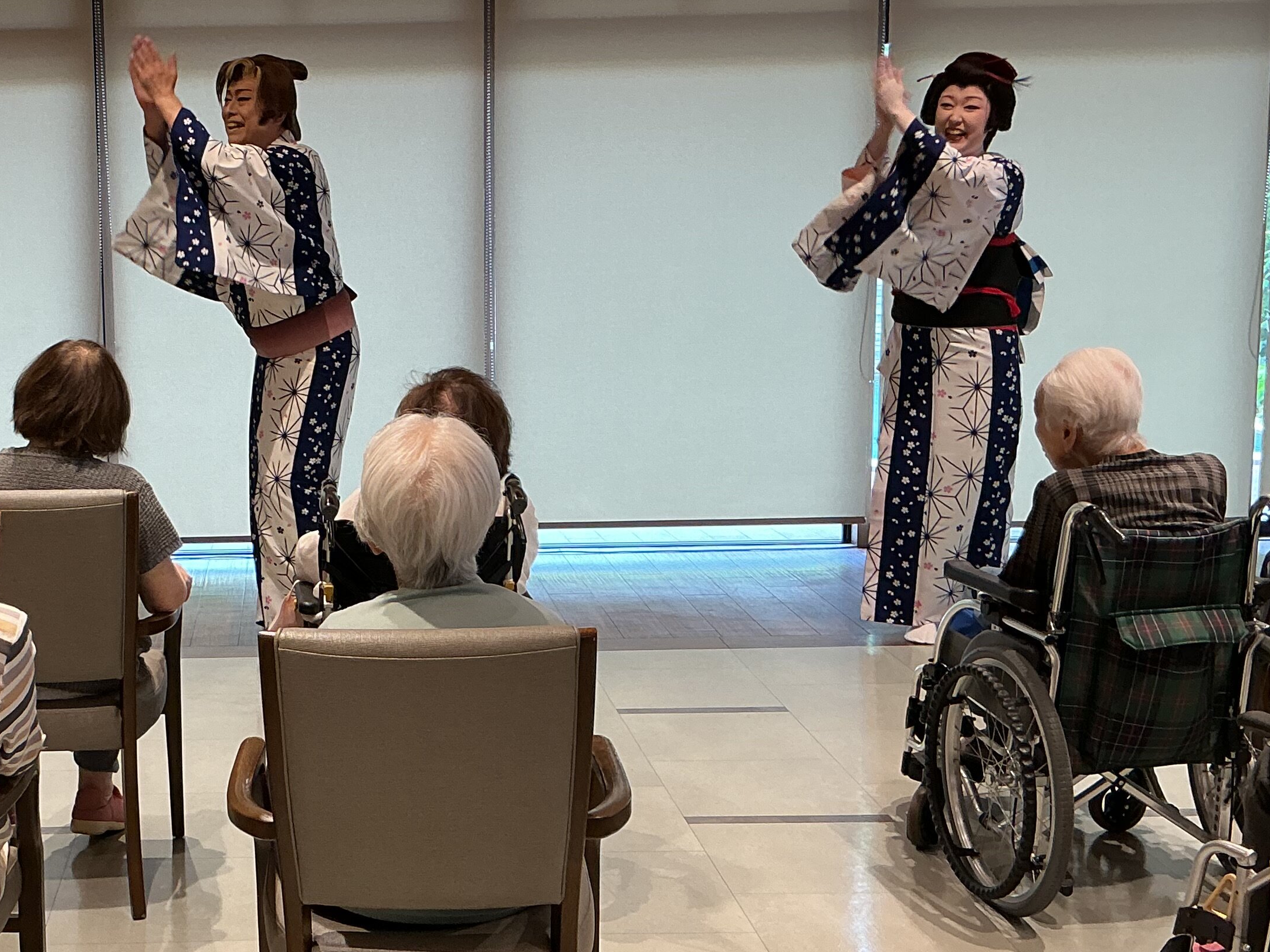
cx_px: 294
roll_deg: +1.4
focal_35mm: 54
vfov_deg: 27.0
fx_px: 1981
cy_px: 469
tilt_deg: -8.3
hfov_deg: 34.7
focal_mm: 3
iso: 40
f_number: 1.8
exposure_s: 1/50
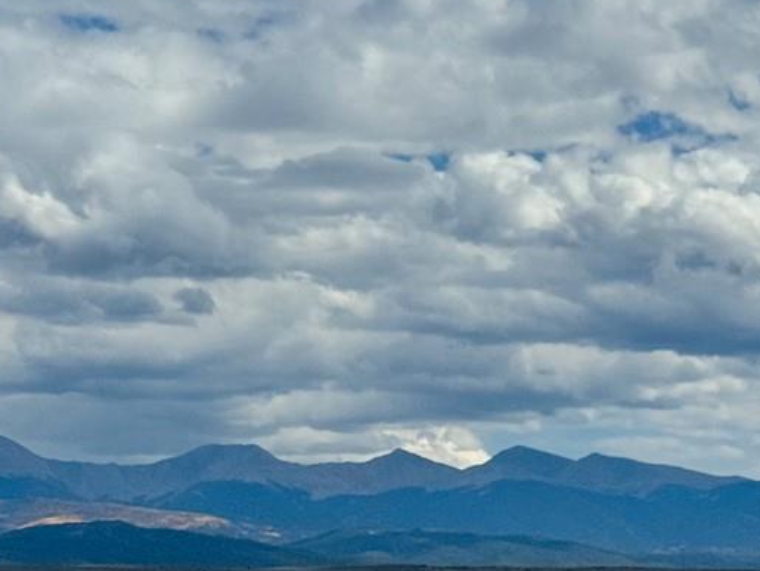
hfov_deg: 13.2
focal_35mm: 149
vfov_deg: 9.9
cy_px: 587
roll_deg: -0.8
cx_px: 177
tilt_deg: -0.6
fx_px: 3274
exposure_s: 1/9009
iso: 80
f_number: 1.78
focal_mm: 6.76
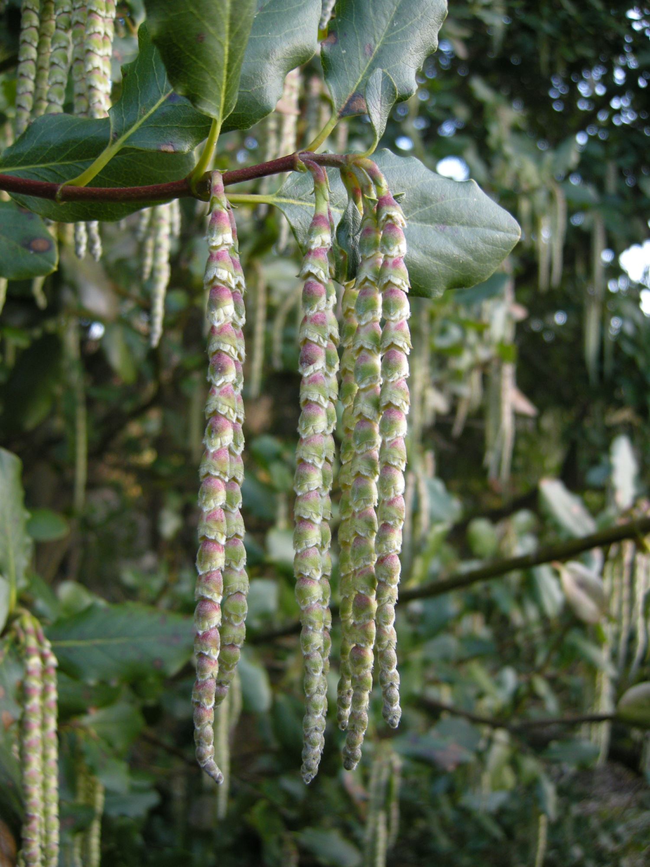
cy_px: 434
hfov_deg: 40.7
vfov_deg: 52.6
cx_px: 325
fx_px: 876
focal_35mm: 35
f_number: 2.7
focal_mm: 7.5
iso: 114
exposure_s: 1/66.2
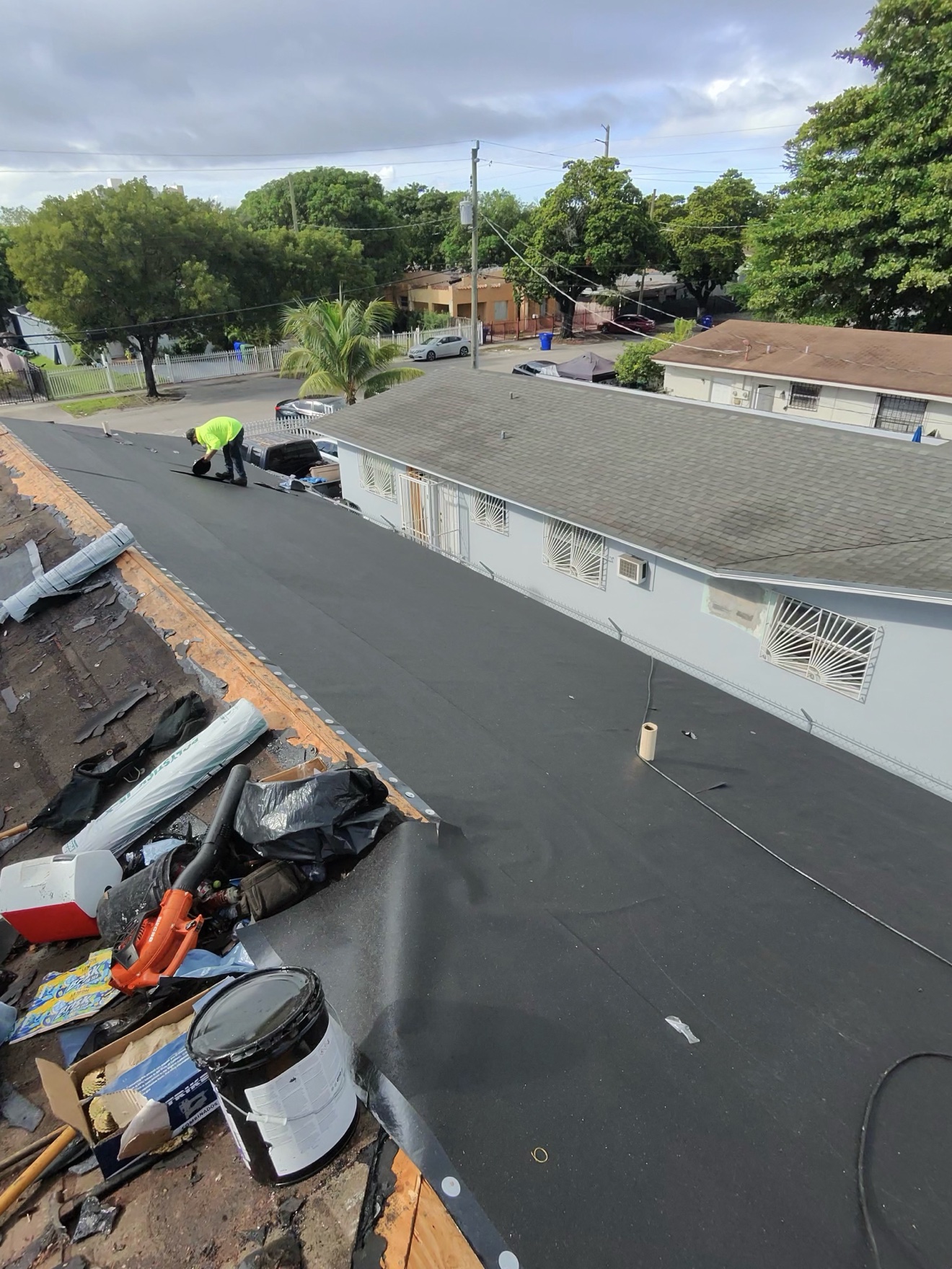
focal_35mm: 13
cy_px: 634
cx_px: 476
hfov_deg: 89.9
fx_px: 477
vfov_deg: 106.2
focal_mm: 2.24
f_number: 2.2
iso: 54
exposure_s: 1/417
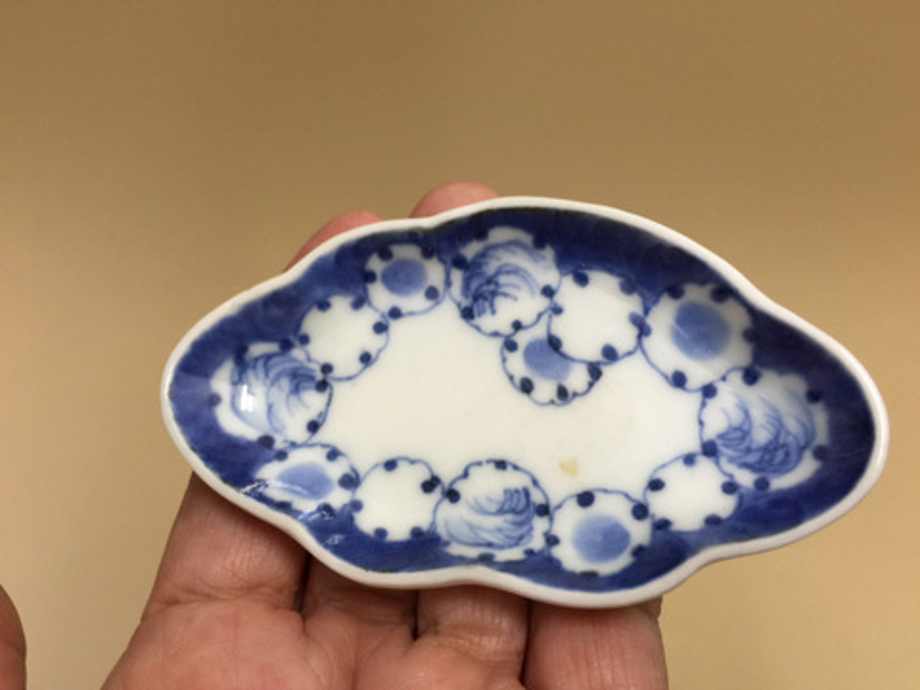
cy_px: 345
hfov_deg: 61.7
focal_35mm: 29
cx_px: 460
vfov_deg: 48.2
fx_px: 771
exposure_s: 1/33
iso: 64
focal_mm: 4.15
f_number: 2.2
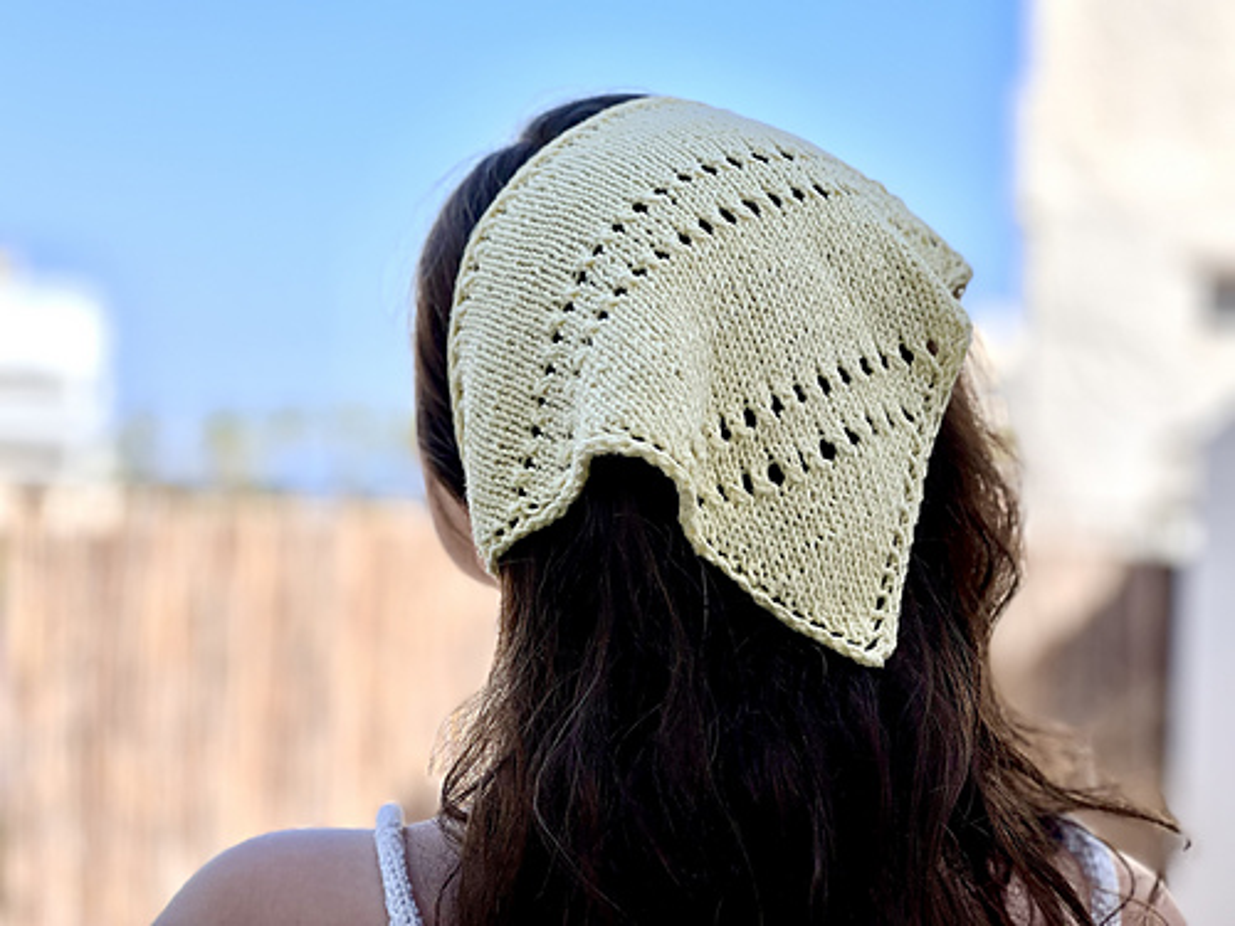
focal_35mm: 77
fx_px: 2747
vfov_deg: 19.1
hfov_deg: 25.3
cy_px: 463
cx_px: 618
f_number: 2.8
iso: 32
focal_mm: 9
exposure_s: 1/536
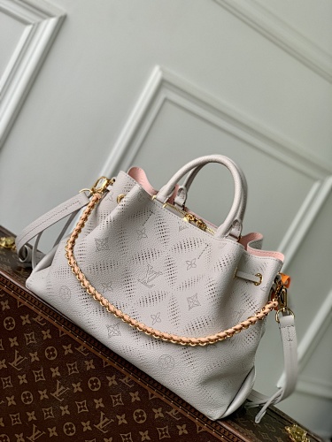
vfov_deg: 36.8
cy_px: 221
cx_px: 166
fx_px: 665
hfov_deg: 28.0
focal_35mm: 52
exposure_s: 1/122
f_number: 2.4
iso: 64
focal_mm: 6
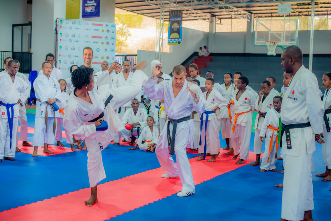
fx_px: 460
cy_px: 110
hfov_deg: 39.6
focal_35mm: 50
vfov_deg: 27.0
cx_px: 166
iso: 640
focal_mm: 50
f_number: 3.2
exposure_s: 1/125
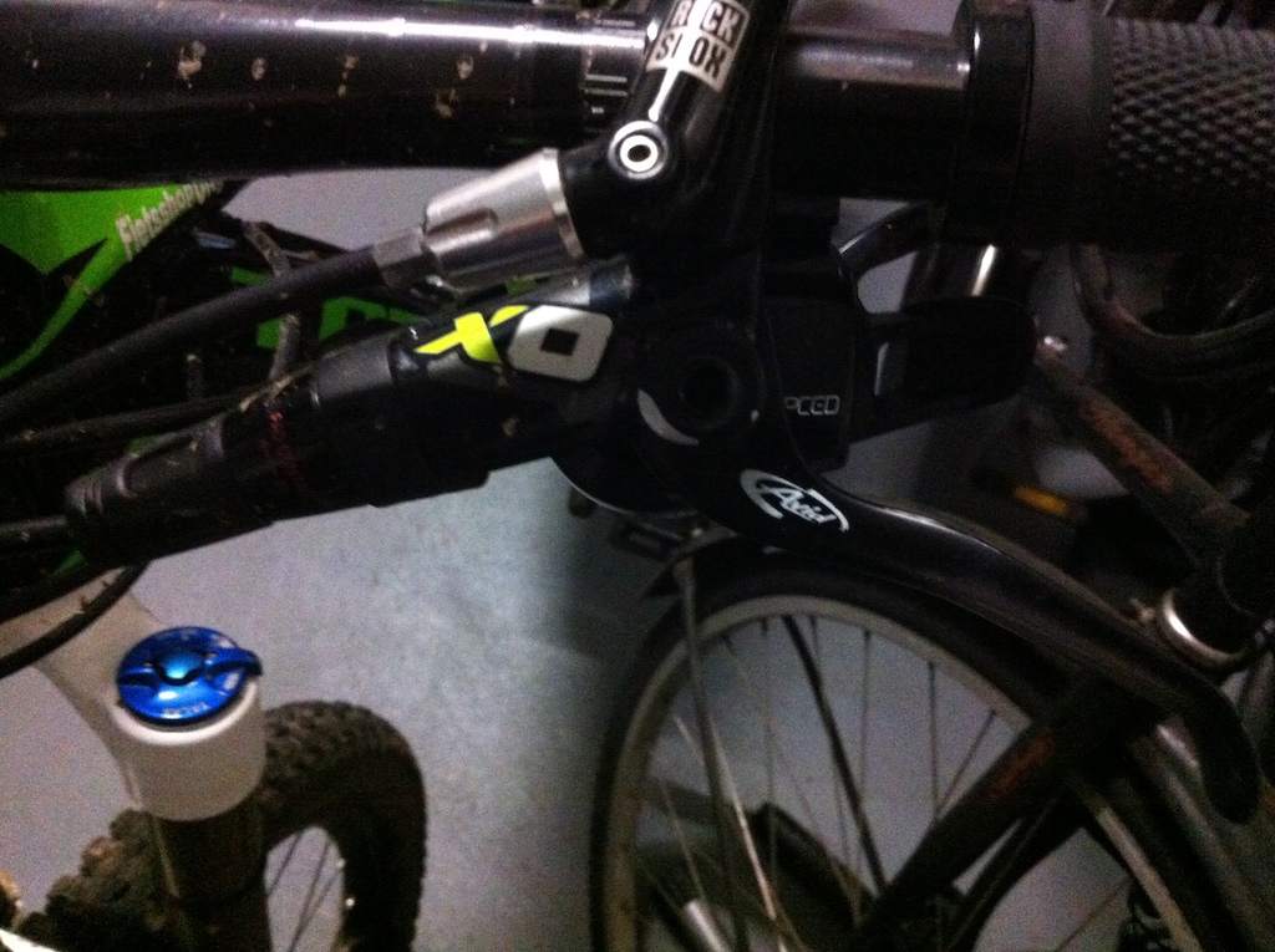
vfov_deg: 40.6
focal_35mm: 35
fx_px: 1287
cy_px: 476
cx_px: 638
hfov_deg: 52.7
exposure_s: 1/15
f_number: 2.8
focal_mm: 3.85
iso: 1000
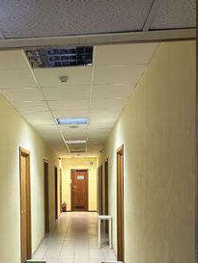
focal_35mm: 41
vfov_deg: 44.4
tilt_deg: -1.4
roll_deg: -0.5
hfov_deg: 34.7
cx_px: 58
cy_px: 193
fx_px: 312
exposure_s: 1/50
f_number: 1.78
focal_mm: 6.86
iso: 400
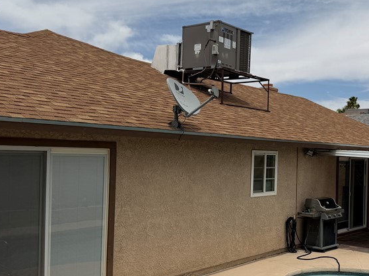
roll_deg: -0.9
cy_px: 153
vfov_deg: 32.8
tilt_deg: +0.5
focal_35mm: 44
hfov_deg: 42.0
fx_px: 469
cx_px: 266
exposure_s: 1/10309
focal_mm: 6.76
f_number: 1.78
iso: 80
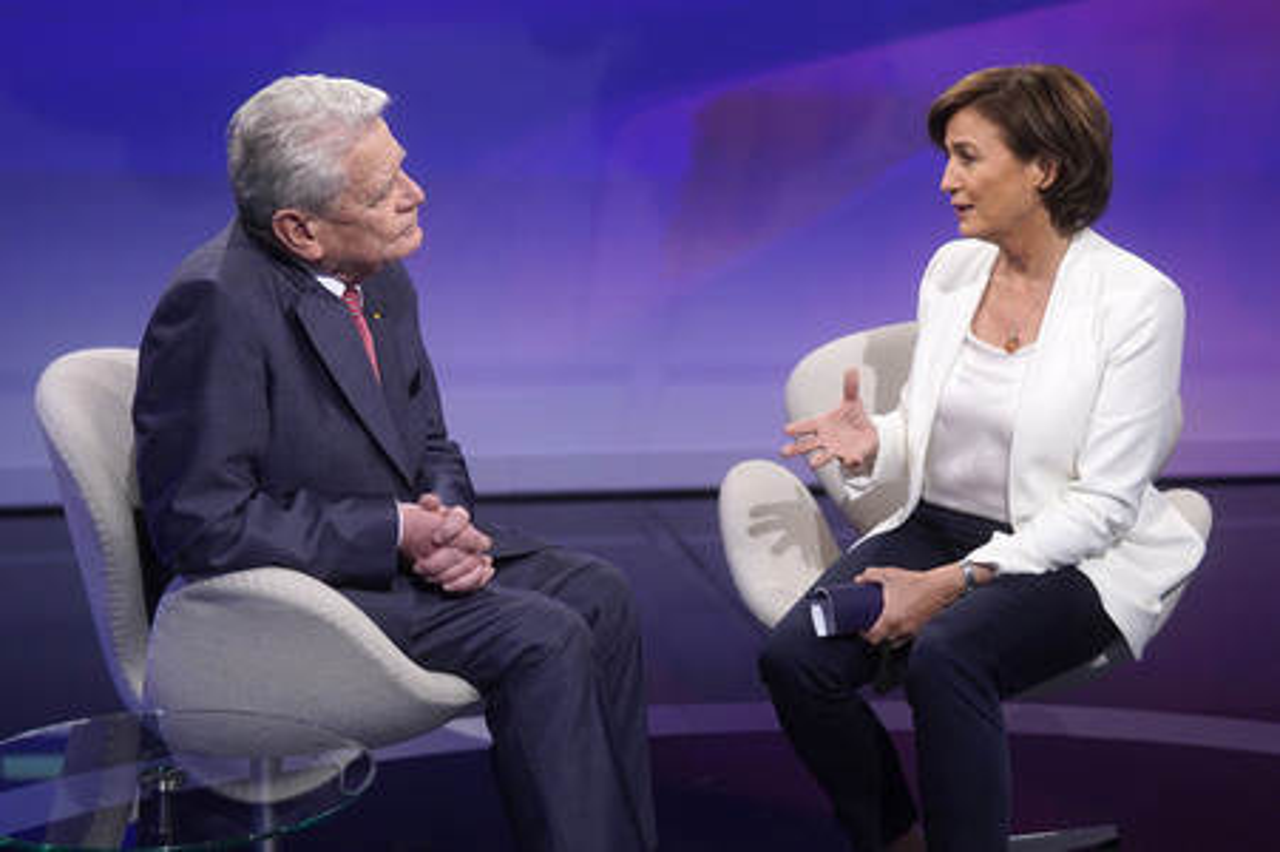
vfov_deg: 29.8
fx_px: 1599
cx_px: 640
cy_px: 426
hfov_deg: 43.6
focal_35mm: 45
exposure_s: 1/400
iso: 640
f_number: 1.6
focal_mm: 30
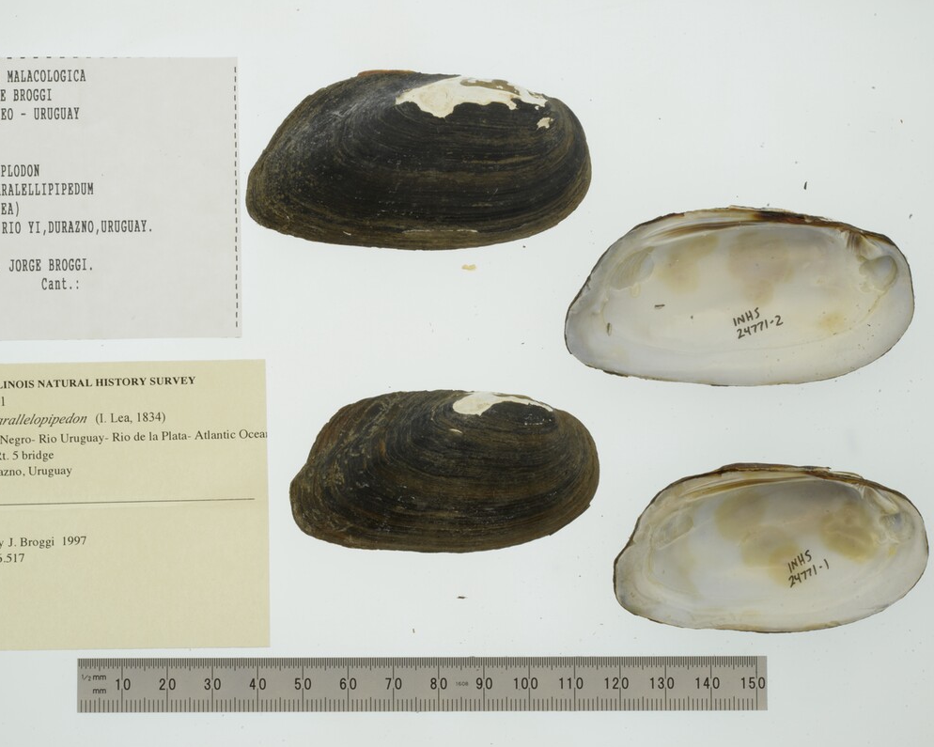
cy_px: 374
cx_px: 415
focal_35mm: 68
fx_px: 1880
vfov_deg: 22.5
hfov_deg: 27.9
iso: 100
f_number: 32
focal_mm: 60
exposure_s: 1/10
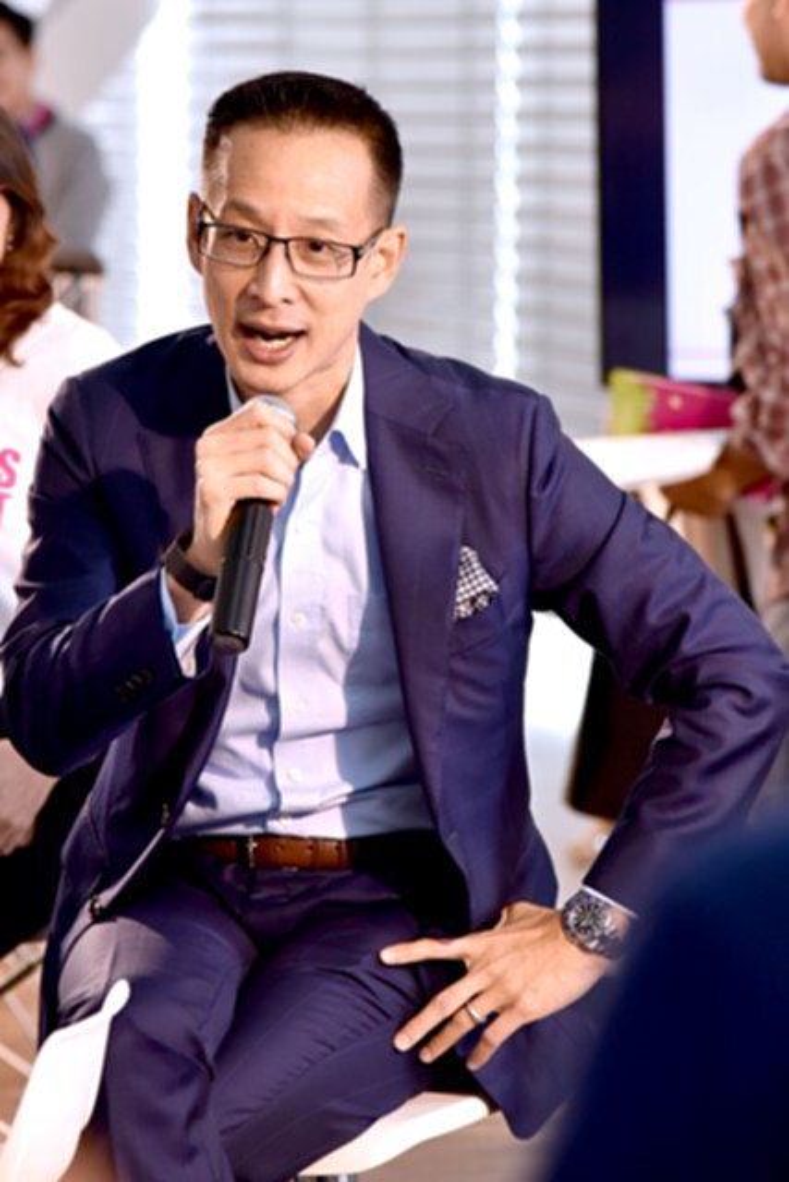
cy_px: 591
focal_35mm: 120
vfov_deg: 17.1
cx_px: 394
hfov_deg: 11.4
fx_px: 3943
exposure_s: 1/125
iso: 800
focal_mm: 120
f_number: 4
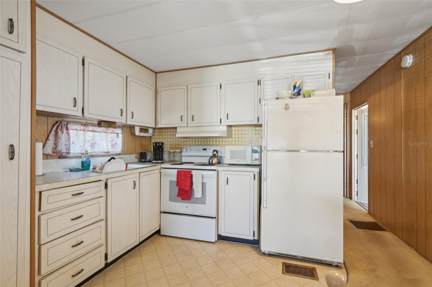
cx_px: 216
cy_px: 144
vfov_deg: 71.9
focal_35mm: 16
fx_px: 198
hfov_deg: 95.0
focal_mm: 16.5
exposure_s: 1/13
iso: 400
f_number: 8
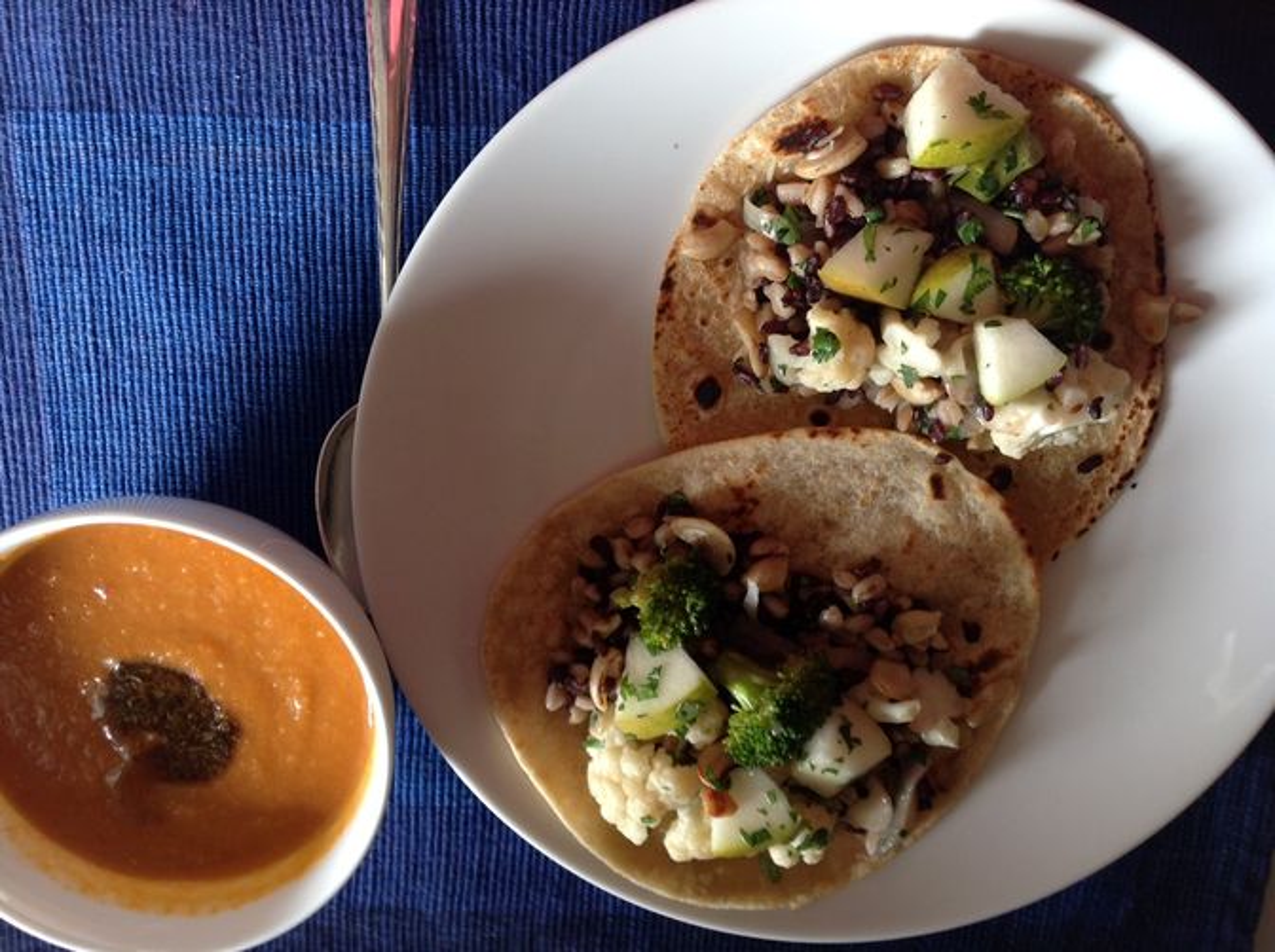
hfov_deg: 52.7
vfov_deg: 40.6
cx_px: 638
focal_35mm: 35
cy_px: 476
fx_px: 1287
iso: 50
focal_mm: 4.28
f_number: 2.4
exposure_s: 1/17
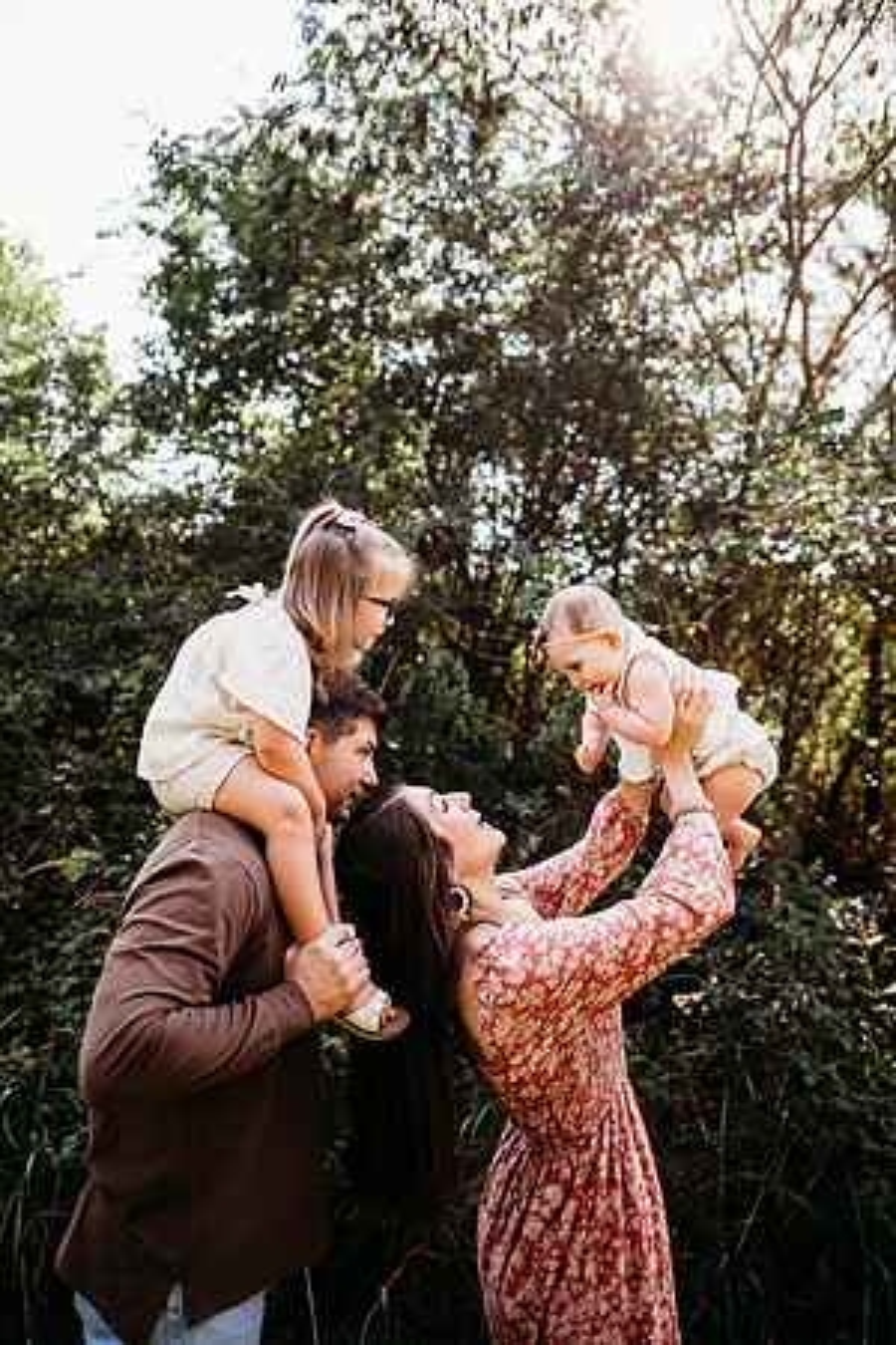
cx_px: 448
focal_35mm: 24
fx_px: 896
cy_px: 672
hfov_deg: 53.1
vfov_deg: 73.7
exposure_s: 1/320
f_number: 2.2
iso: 100
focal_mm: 24
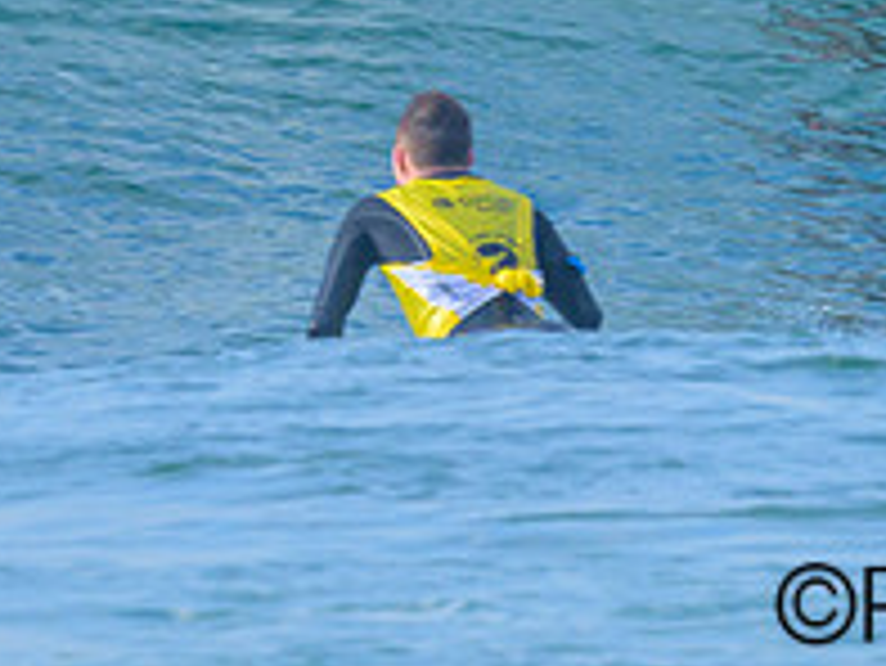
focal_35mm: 3112
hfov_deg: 0.6
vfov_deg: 0.5
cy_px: -318
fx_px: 79700
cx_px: 635
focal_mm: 800
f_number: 11
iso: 640
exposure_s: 1/640
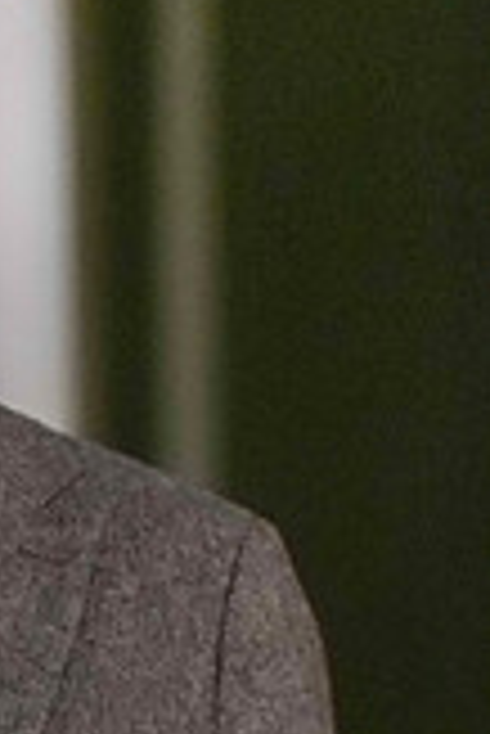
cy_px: 662
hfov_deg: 4.7
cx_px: -175
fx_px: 5887
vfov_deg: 7.1
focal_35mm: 289
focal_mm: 105
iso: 8000
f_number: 1.4
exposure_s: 1/250
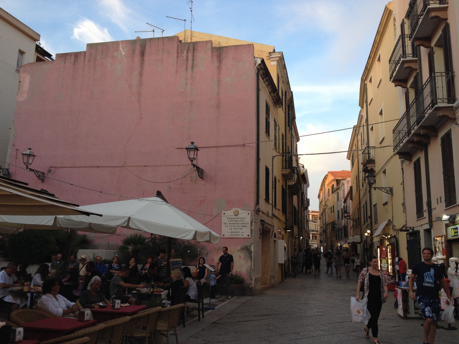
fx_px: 464
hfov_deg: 52.6
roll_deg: -1.3
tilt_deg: +9.2
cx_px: 230
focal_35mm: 35
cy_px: 172
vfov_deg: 40.7
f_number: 2.4
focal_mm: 4.28
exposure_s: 1/120
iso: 50
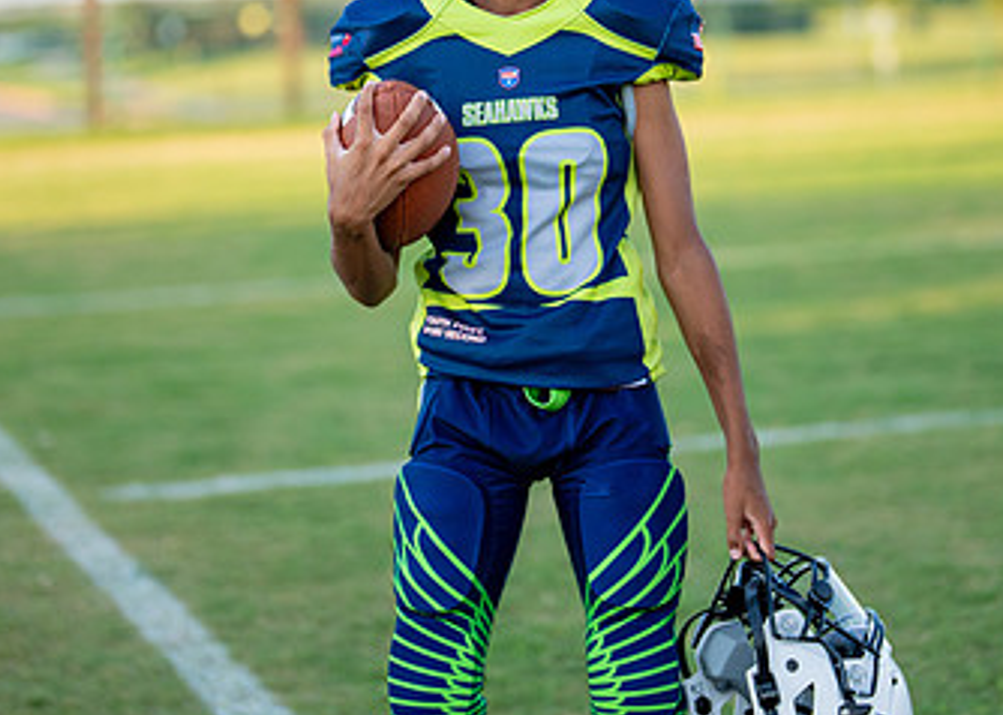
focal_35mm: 100
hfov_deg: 20.0
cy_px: 137
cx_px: 522
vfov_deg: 14.2
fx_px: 2846
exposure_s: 1/2500
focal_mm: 50
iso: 160
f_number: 1.2
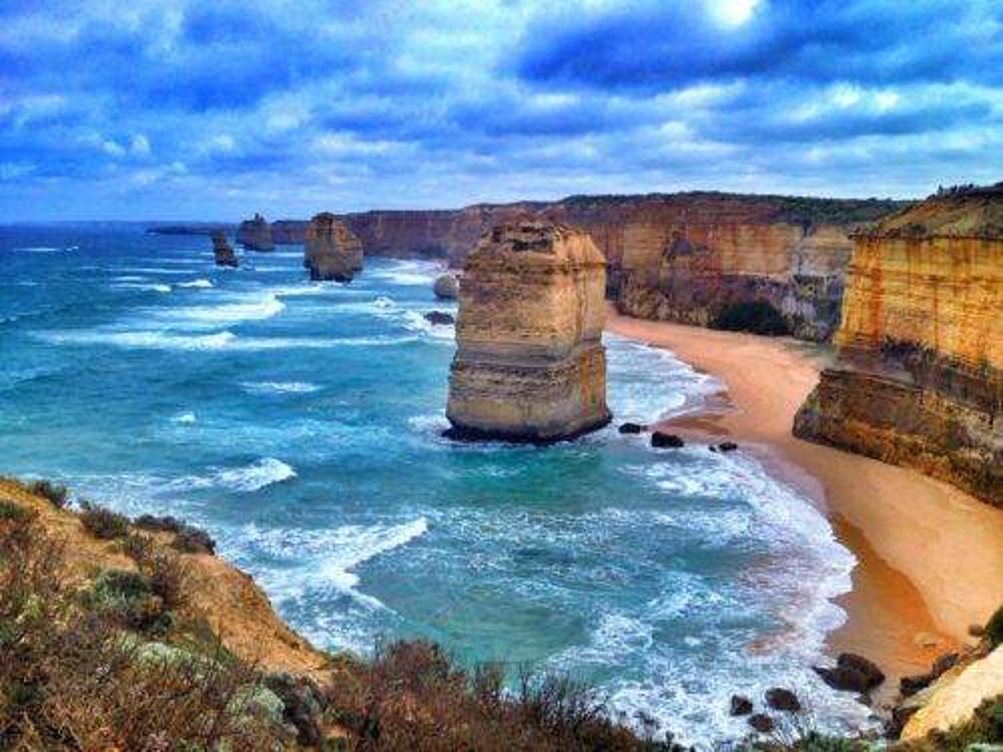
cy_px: 376
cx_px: 502
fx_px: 1014
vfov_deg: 40.7
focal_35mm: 35
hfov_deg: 52.6
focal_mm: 4.28
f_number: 2.4
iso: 50
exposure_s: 1/2208
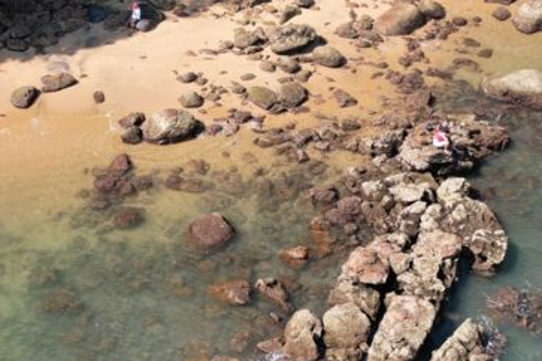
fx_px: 933
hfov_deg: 32.4
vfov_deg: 21.9
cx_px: 272
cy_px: 149
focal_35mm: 62
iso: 100
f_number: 2.8
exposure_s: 1/800
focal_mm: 8.38
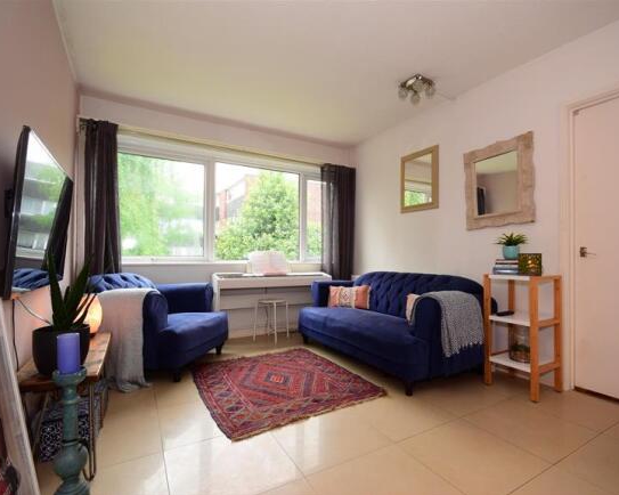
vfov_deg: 76.9
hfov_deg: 89.5
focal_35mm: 17
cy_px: 248
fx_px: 311
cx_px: 332
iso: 160
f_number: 9
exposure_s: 1/20
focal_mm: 10
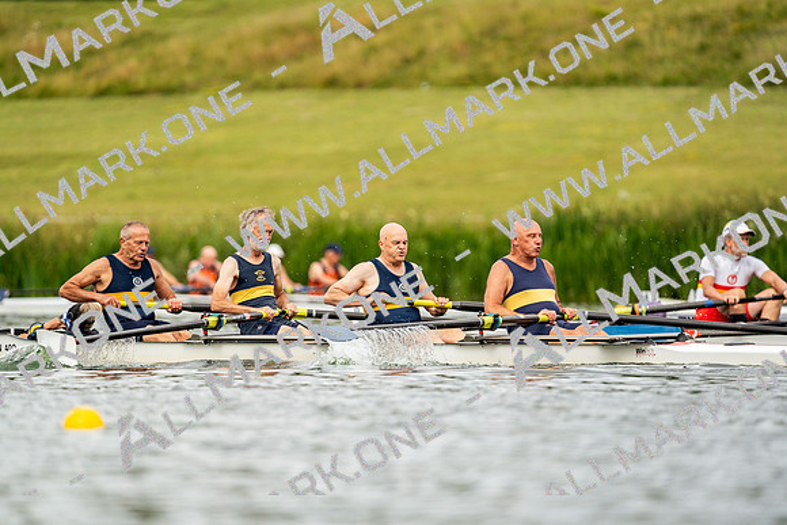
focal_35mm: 600
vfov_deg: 2.3
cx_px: 394
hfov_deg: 3.4
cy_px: 262
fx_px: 13119
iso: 400
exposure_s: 1/2000
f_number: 6.3
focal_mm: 600
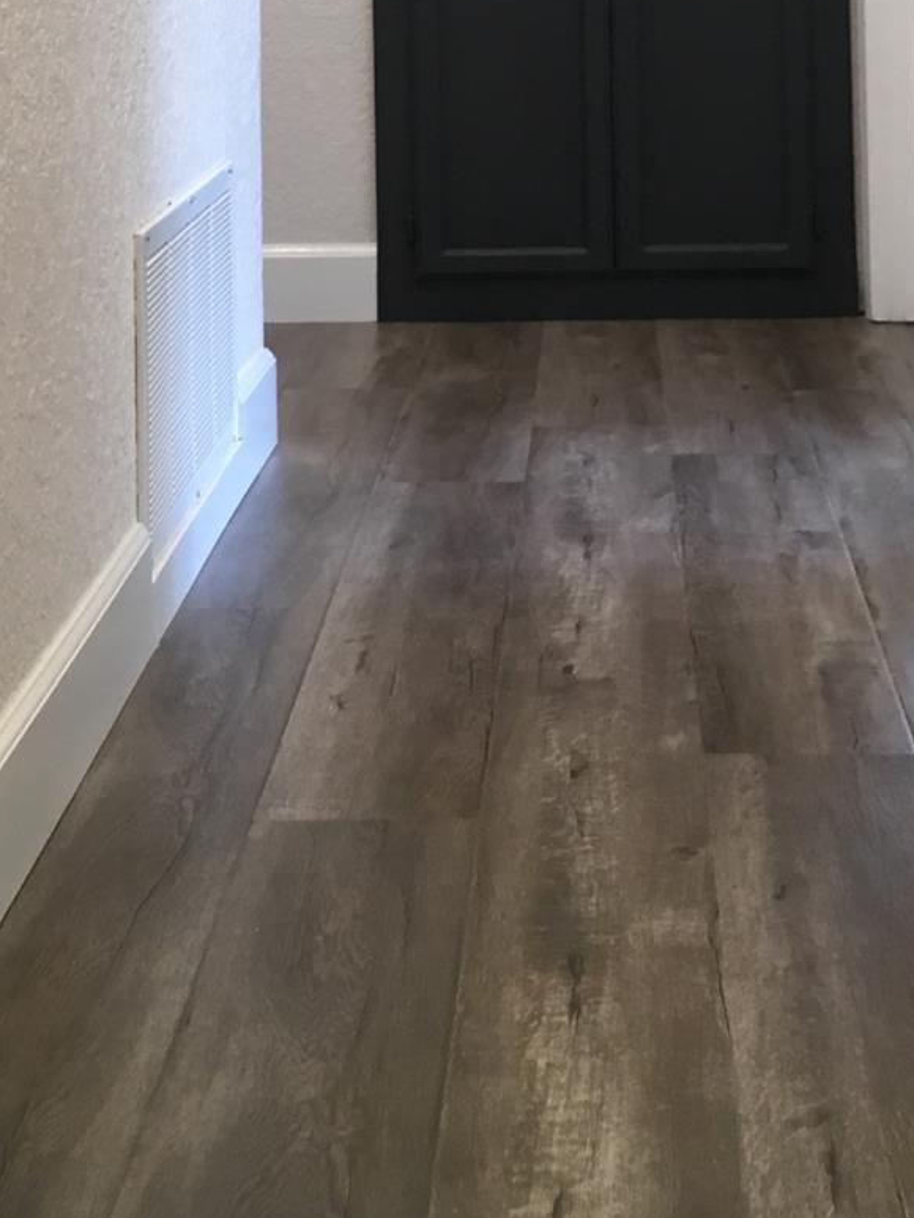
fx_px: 2640
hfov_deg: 19.6
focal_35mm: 75
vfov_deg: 23.7
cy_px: -236
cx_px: 525
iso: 80
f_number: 2.2
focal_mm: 4.15
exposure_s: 1/30
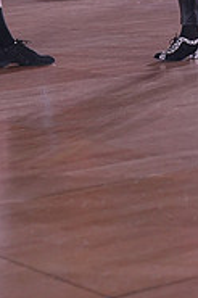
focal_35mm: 176
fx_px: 1455
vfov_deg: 11.3
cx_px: 117
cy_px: -122
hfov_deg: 7.8
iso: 1000
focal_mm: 56
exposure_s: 1/400
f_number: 4
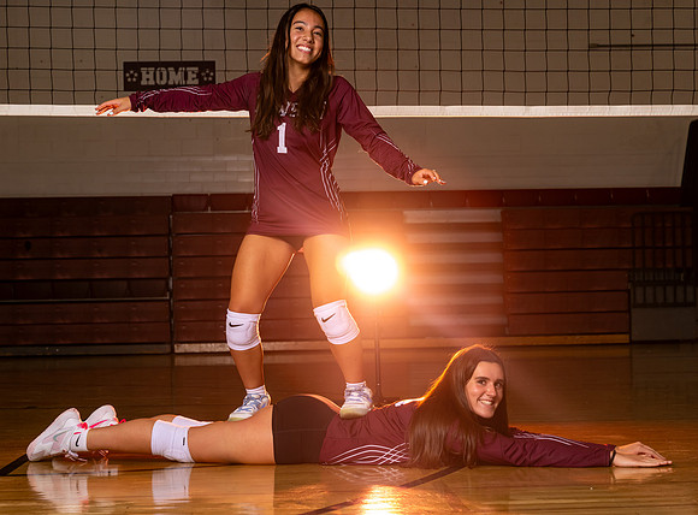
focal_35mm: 79
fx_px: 1578
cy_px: 267
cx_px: 364
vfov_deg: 18.5
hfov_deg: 24.9
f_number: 8
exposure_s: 1/200
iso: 400
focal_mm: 70
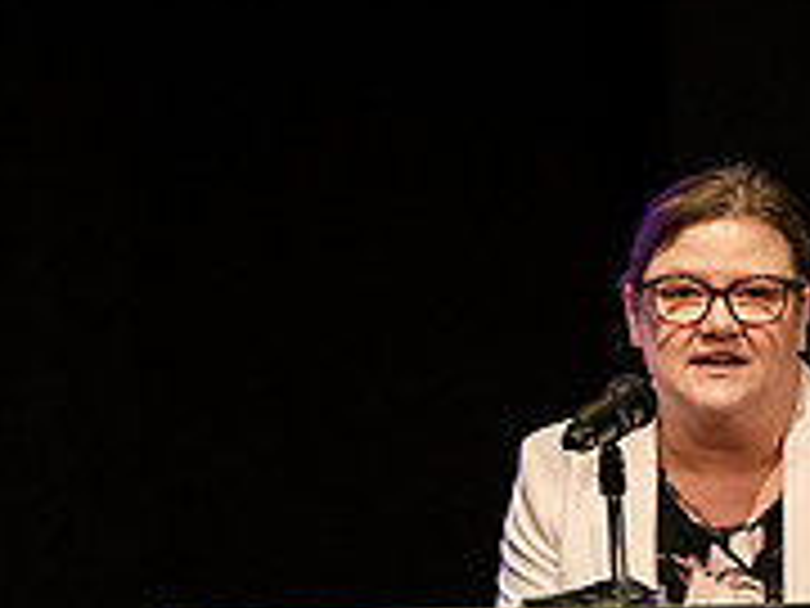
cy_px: 772
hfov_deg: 3.2
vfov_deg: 2.4
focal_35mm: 621
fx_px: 14531
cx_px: 508
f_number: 3.2
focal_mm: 200
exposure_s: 1/200
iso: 3200
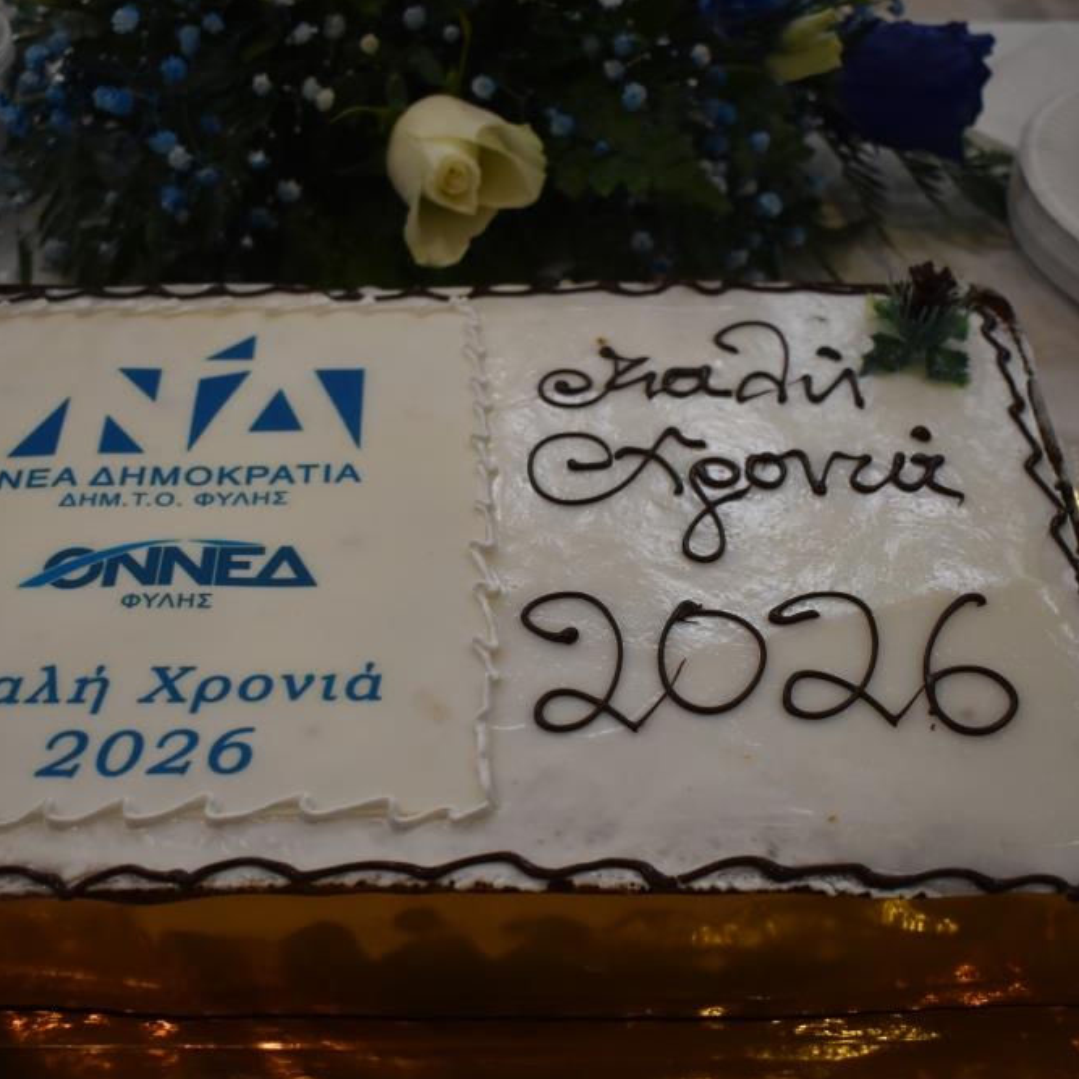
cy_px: 548
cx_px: 459
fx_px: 1657
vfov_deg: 36.1
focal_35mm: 47
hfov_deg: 36.0
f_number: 3.8
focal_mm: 24
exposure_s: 1/250
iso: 800
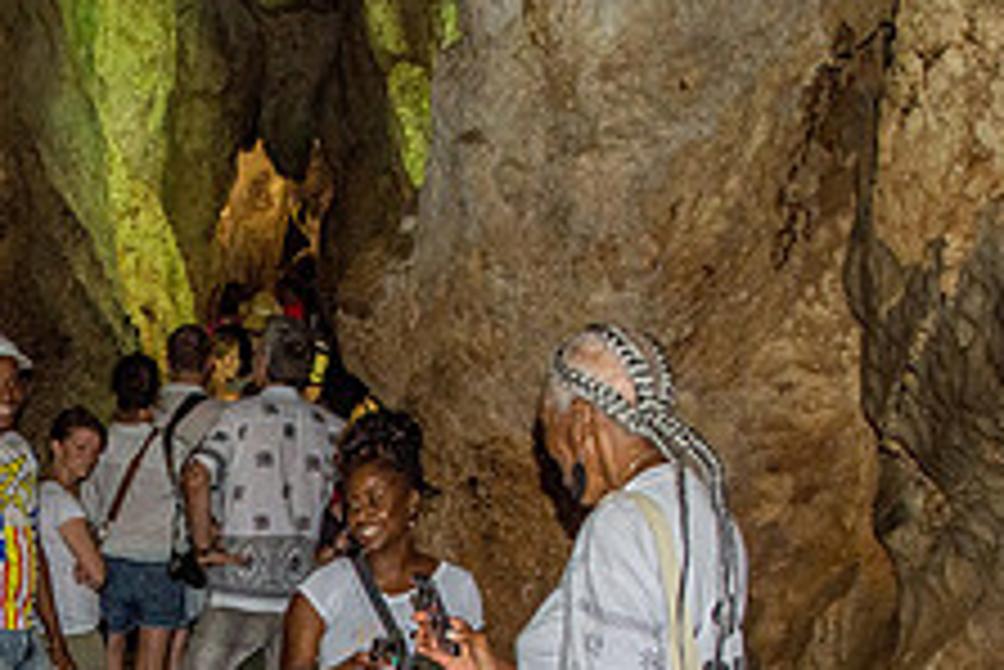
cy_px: 866
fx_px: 1850
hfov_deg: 29.5
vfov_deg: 19.1
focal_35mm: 66
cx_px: 176
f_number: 3.2
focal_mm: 17
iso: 1000
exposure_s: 1/100
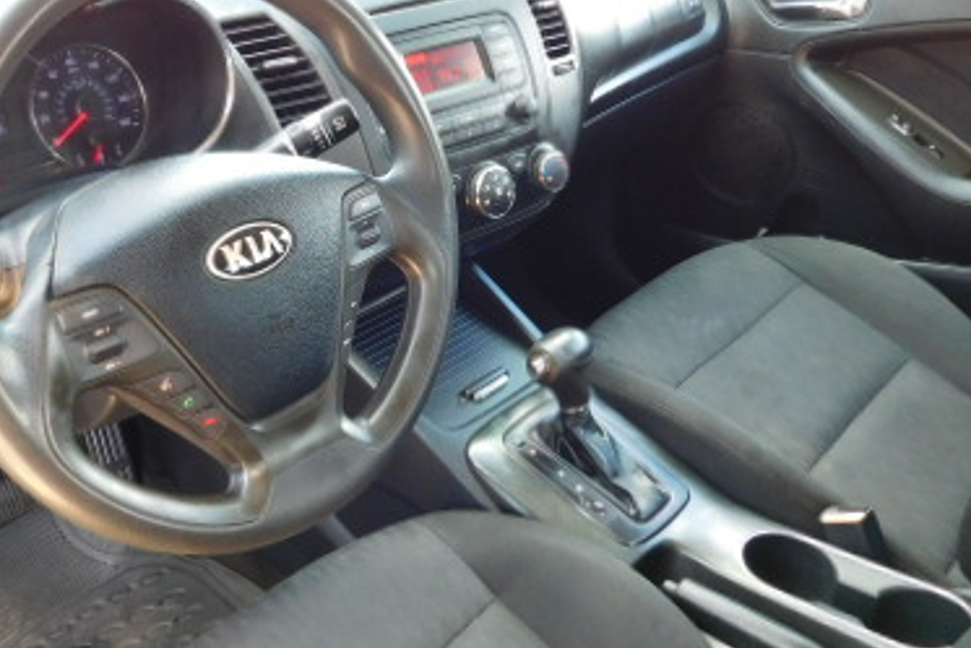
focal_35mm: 41
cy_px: 252
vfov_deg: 32.5
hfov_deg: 47.2
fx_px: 1106
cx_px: 403
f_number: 3
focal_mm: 4
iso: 125
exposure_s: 1/30
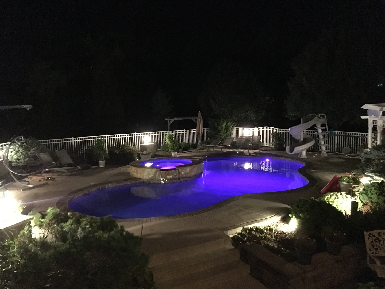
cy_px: 144
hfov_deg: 61.7
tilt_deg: -6.2
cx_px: 192
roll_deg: +1.3
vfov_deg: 48.2
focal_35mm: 29
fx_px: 323
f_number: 2.2
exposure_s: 1/15
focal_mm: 4.15
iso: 1250
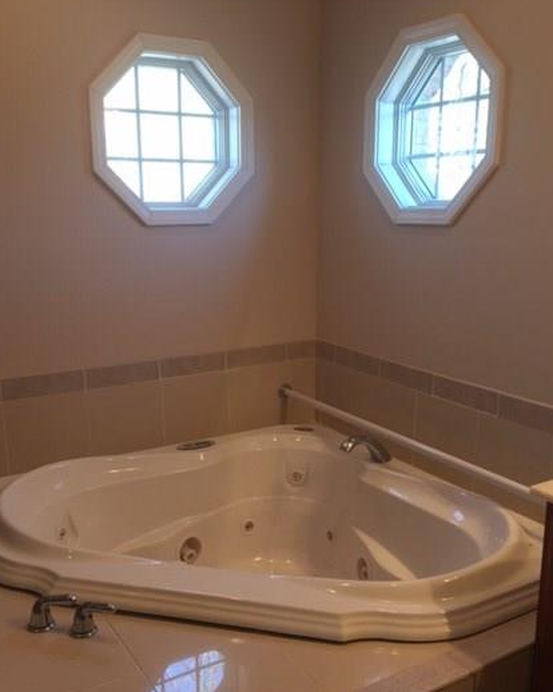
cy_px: 387
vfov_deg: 51.4
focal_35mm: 35
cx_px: 262
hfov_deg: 42.2
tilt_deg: -12.8
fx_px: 716
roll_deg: +0.4
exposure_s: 1/40
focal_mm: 4.15
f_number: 2.2
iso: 40
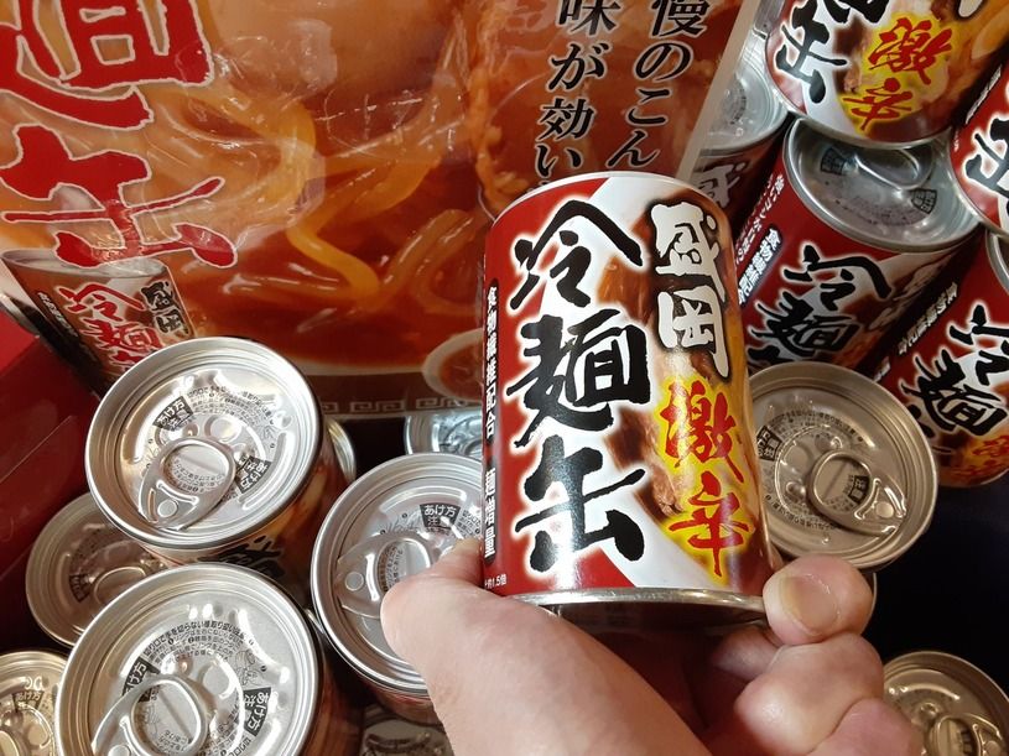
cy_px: 378
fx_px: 787
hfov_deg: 65.3
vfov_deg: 51.3
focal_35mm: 27
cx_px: 504
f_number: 1.9
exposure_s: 1/33
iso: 200
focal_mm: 2.91
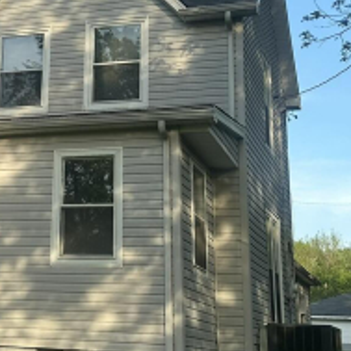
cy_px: 87
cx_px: 21
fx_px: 860
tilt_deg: +17.7
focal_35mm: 75
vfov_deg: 22.8
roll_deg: -3.3
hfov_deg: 22.4
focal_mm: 6.86
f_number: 1.78
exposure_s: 1/1541
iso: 80
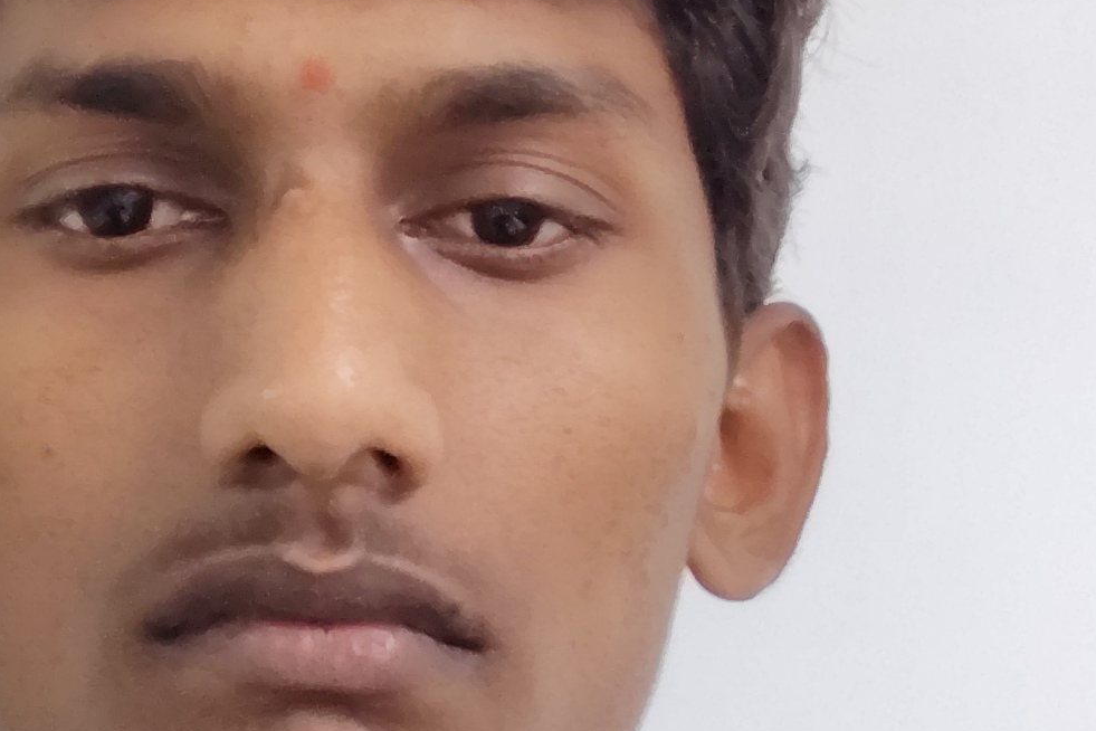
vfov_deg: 15.2
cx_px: 489
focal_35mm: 90
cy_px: 350
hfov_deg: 22.6
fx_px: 2740
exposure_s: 1/33.3
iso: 176
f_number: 2
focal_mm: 2.79
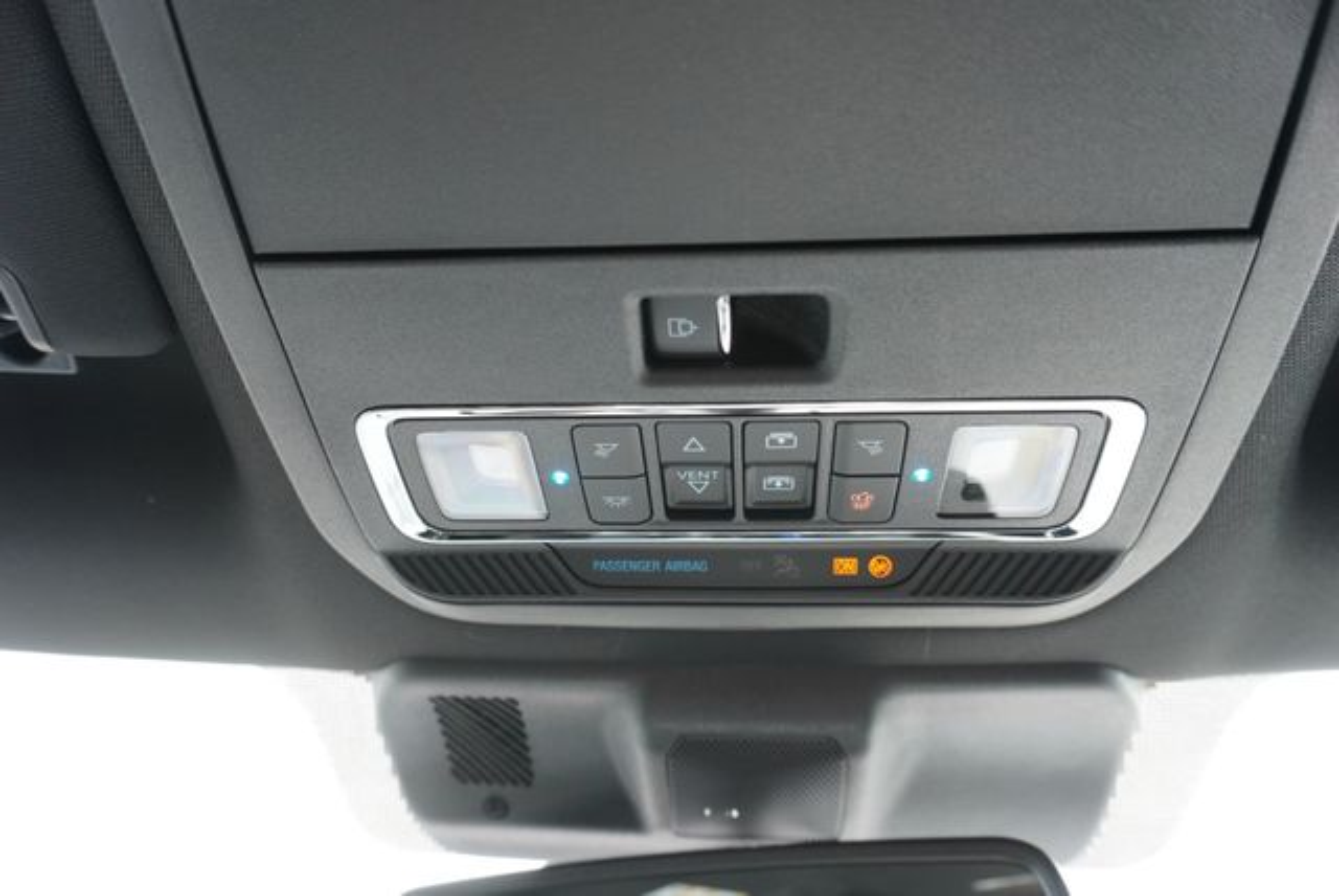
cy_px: 448
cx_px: 670
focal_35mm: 24
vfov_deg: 53.2
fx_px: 893
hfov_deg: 73.7
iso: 320
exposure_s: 1/60
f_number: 4
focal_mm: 16
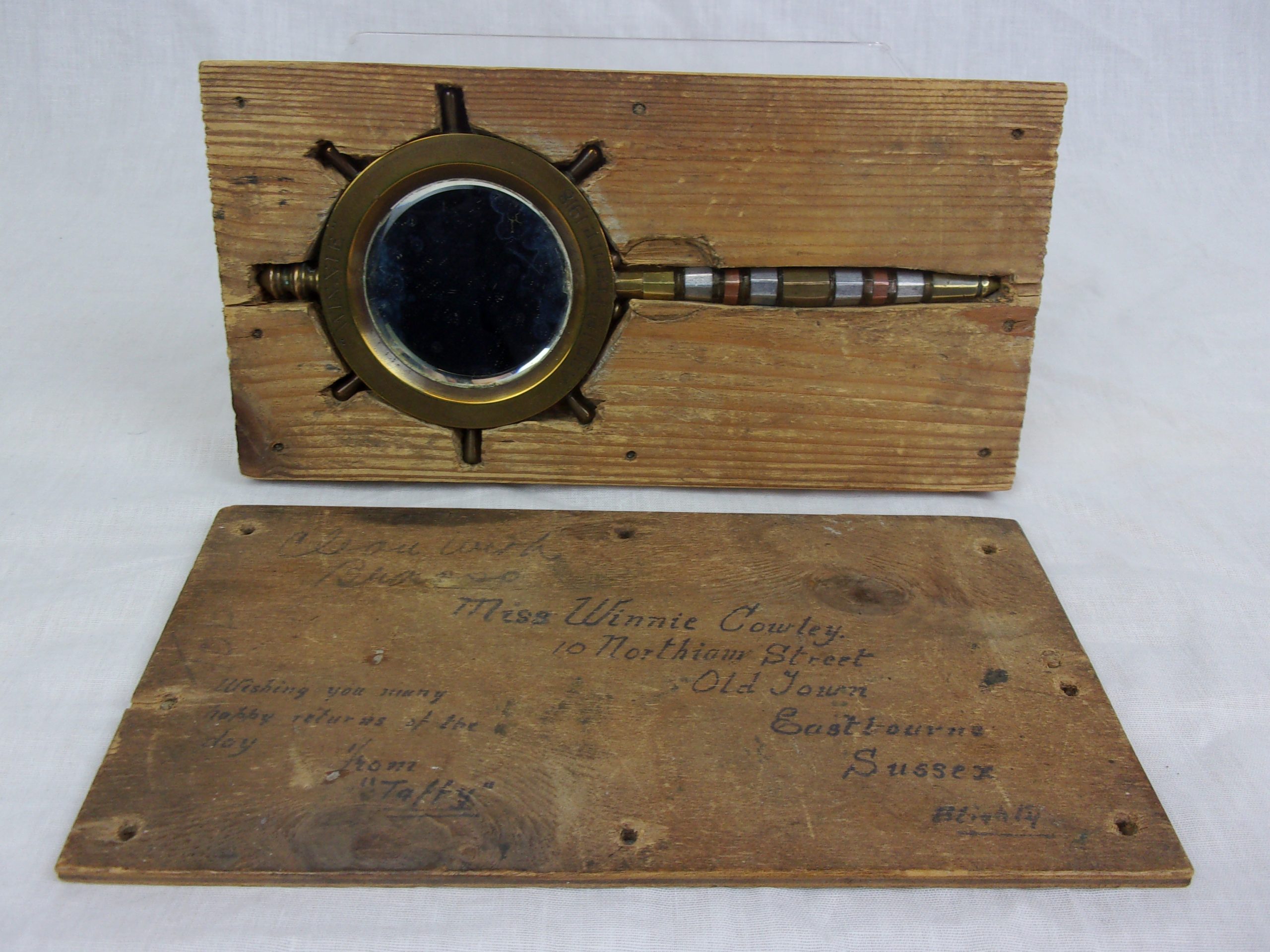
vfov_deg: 49.7
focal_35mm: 28
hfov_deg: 63.4
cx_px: 635
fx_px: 1027
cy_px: 476
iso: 80
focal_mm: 5.1
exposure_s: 1/38
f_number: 3.9
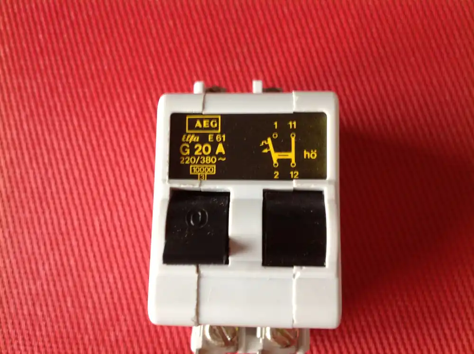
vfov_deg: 40.6
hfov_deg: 52.7
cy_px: 177
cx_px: 237
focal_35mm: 35
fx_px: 478
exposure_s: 1/15
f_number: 2.4
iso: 64
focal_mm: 4.28
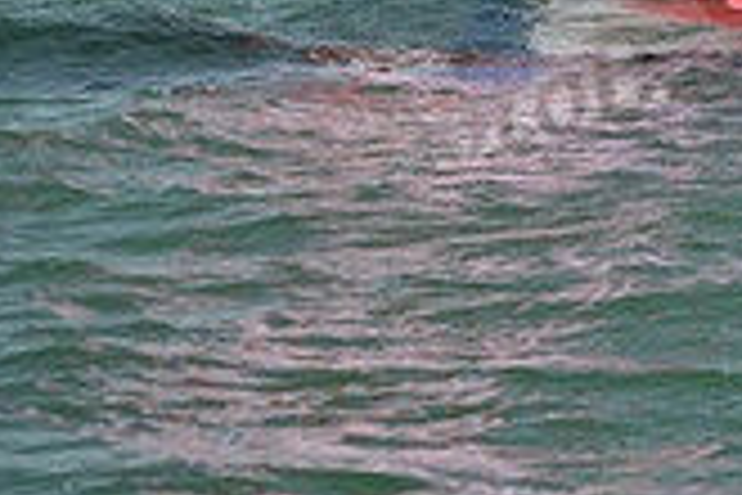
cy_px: -214
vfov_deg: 5.5
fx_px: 5070
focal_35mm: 246
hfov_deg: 8.2
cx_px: 1174
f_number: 4.5
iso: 250
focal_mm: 70
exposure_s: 1/800
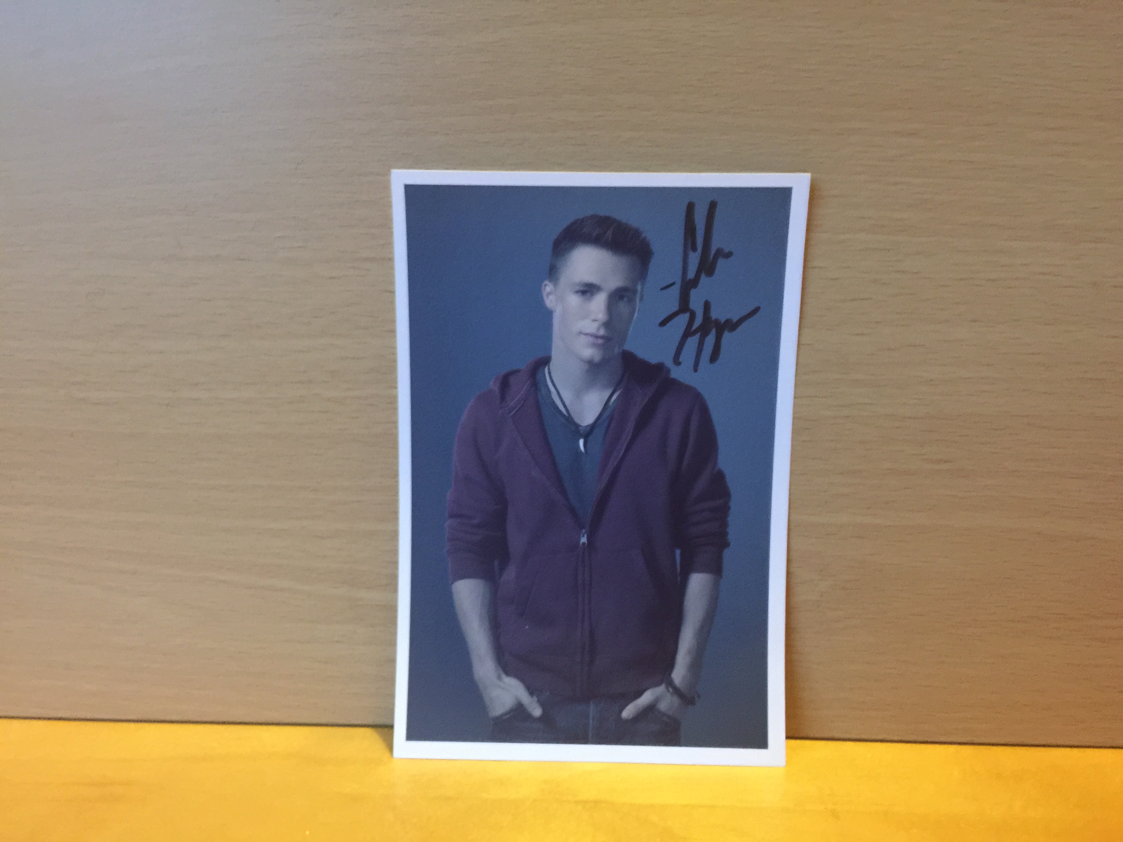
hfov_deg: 61.7
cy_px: 421
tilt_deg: -10.1
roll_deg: -1.7
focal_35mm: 29
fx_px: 941
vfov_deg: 48.2
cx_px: 562
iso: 125
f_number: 2.2
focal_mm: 4.15
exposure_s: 1/4
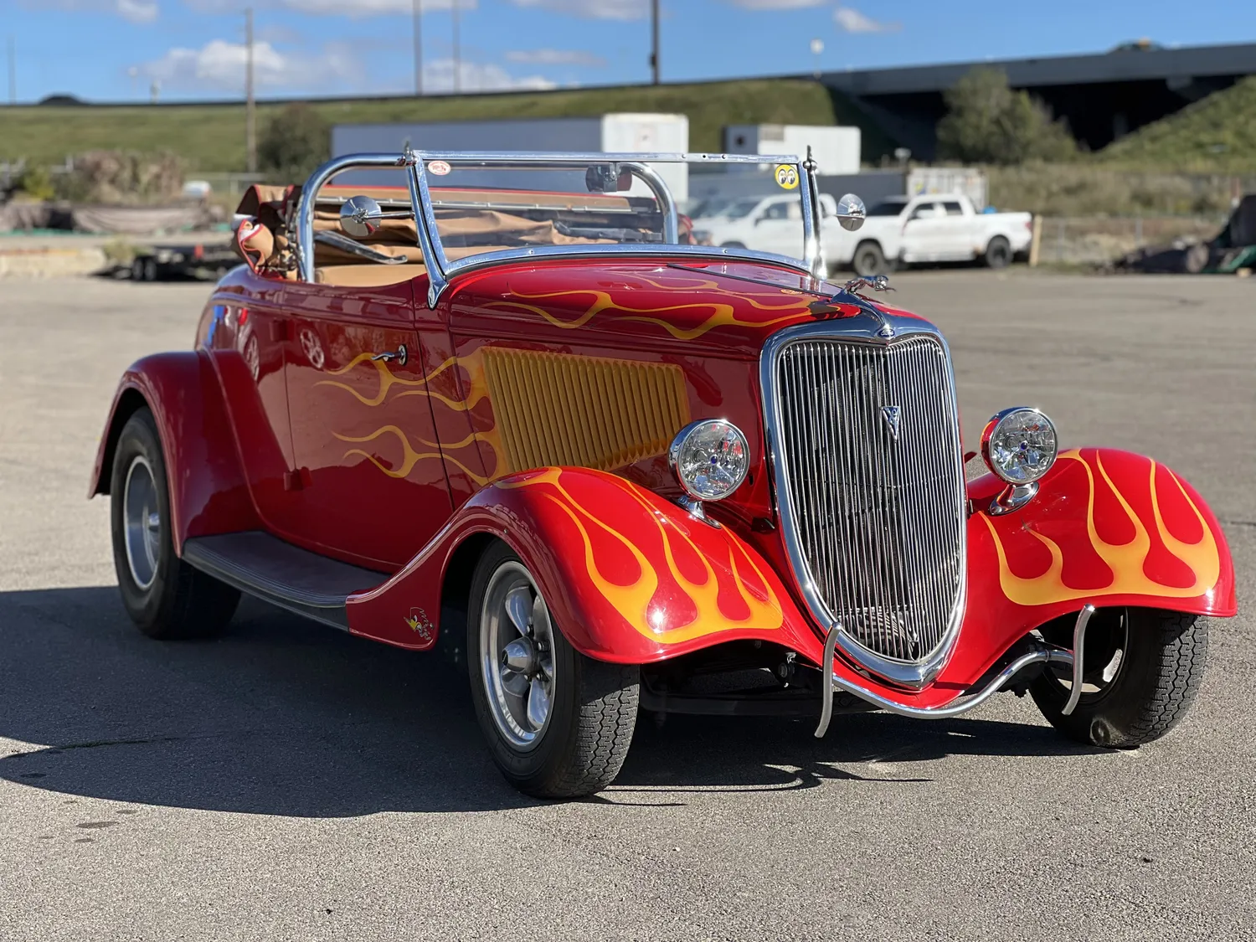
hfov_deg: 25.3
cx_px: 628
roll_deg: +0.4
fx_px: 2794
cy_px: 471
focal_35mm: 77
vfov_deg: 19.1
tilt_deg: -2.8
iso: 32
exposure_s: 1/428
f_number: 2.8
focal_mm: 9
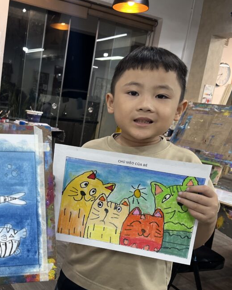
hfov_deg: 36.3
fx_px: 335
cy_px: 163
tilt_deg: -11.5
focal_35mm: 39
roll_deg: -6.8
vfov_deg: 46.7
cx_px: 31
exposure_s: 1/100
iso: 100
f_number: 1.6
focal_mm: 5.1
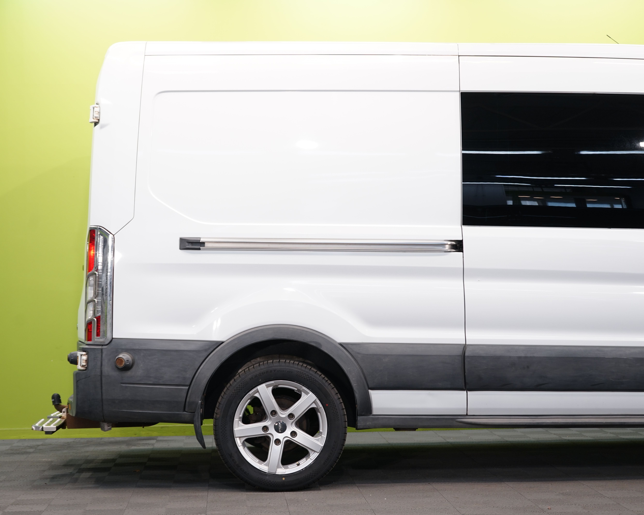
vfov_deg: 22.2
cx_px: 278
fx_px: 1315
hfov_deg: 27.5
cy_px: 258
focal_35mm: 69
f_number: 5.6
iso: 320
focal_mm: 61
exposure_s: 1/25
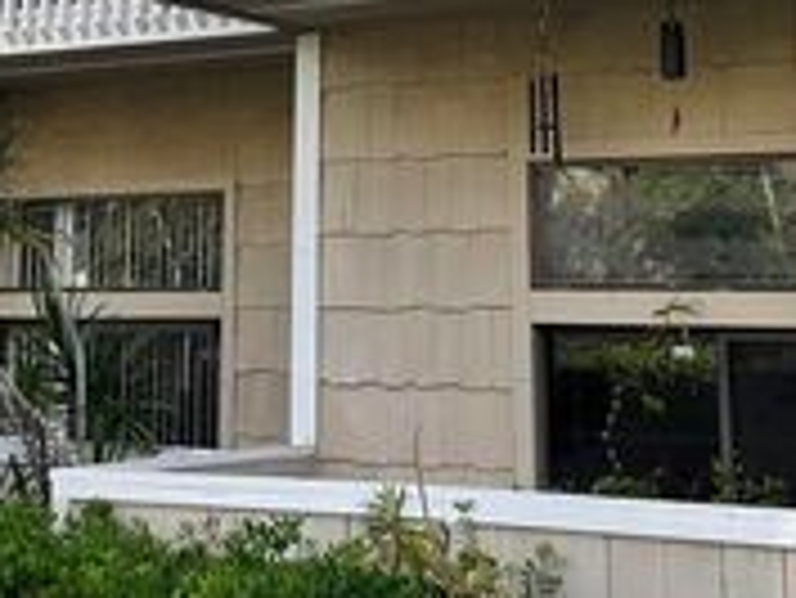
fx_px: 1887
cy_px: -92
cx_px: 324
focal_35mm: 82
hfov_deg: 23.8
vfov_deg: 17.3
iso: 16
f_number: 1.8
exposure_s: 1/869
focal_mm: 3
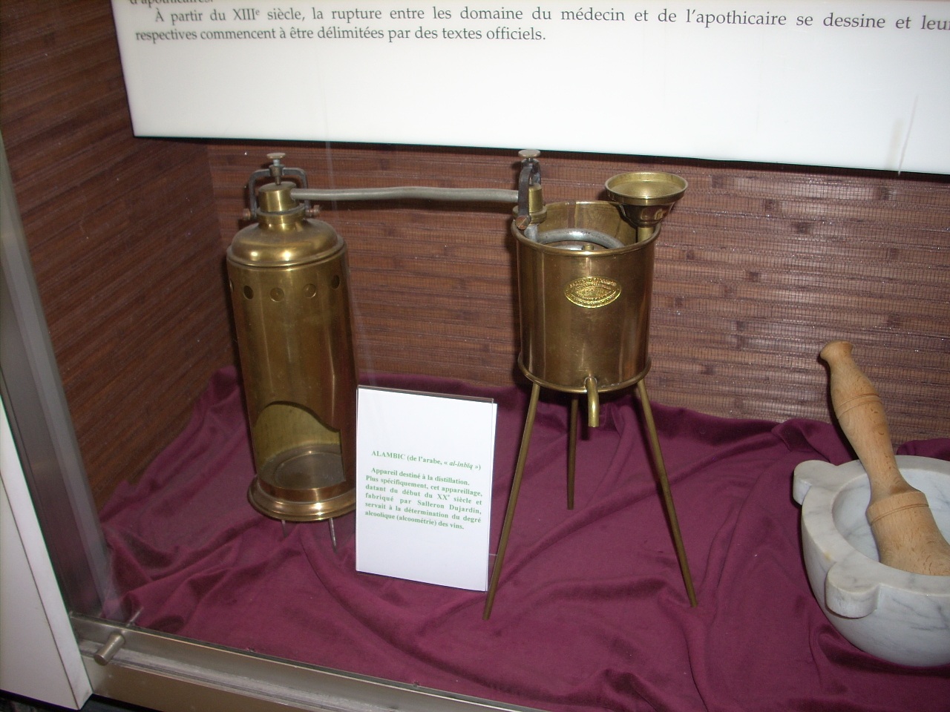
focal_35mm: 37
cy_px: 356
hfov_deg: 50.1
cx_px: 475
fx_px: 1015
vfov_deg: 38.7
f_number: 2.8
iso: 64
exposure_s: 1/60
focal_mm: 6.2
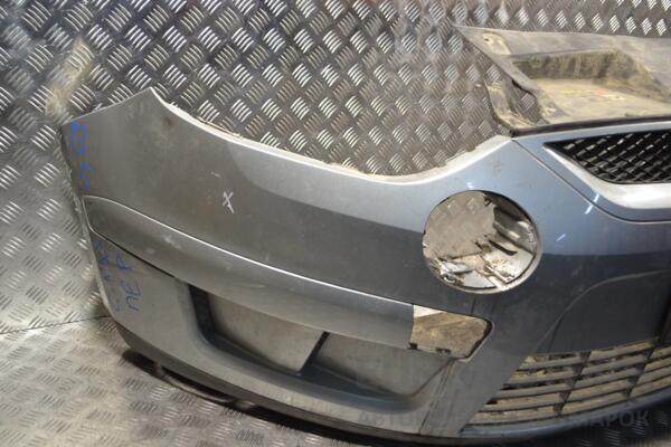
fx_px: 671
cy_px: 224
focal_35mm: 36
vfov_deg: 36.9
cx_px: 336
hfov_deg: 53.1
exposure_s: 1/80
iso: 400
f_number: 4.5
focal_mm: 24
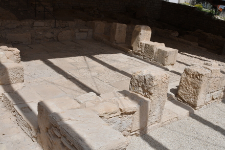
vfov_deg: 36.8
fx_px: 225
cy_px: 75
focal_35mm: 36
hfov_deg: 53.1
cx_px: 112
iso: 250
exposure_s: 1/1000
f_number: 10
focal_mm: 24
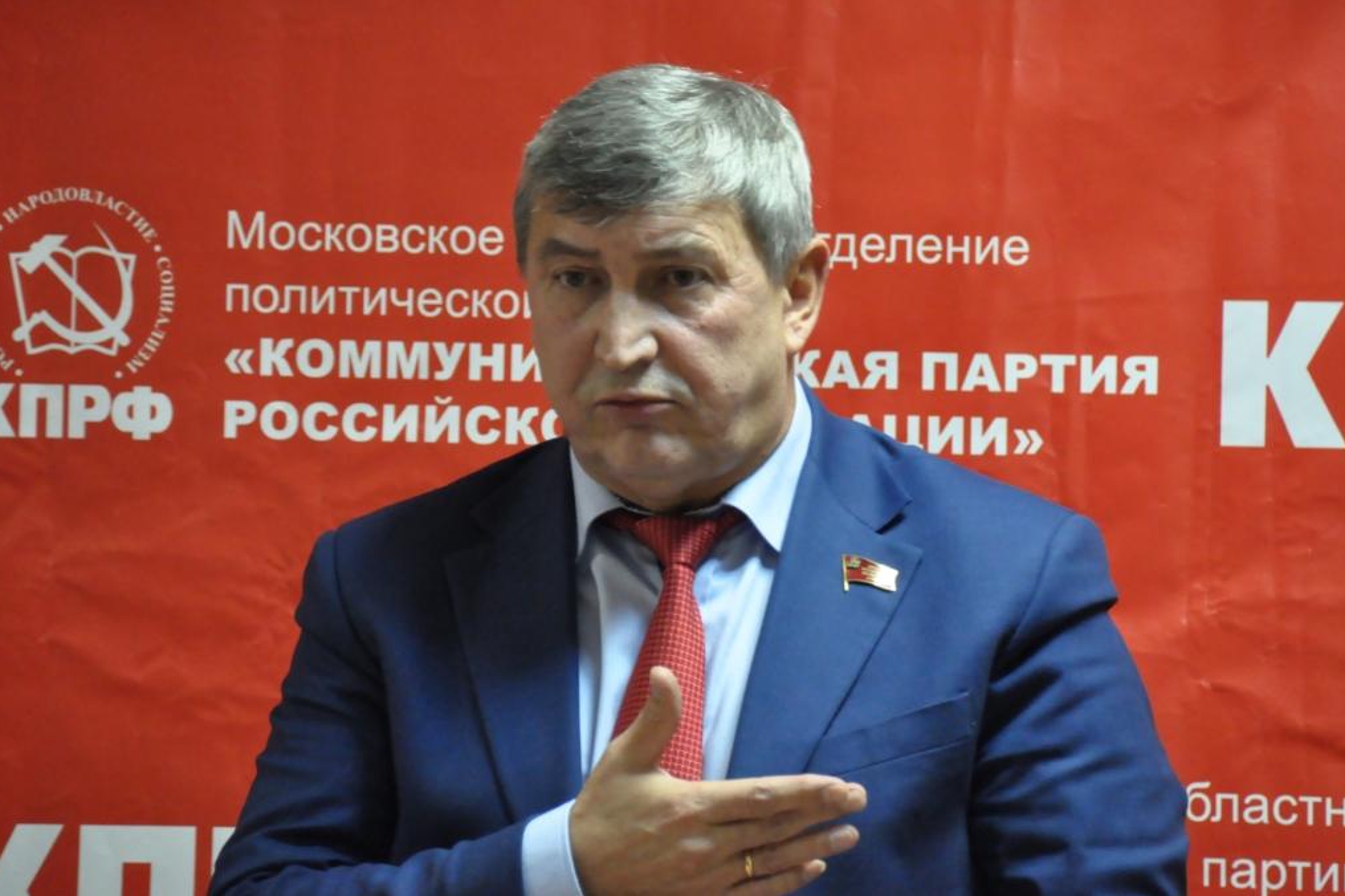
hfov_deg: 5.5
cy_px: 448
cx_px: 671
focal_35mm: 378
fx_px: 14117
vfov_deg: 3.6
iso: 3200
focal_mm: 250
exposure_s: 1/40
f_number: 6.3
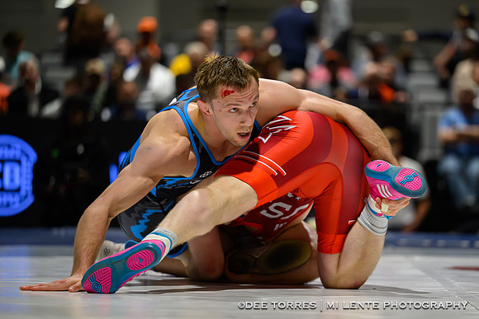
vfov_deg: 7.9
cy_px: 159
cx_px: 259
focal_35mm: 175
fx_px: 2327
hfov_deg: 11.8
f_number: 2.8
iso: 5600
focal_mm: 160
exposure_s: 1/640
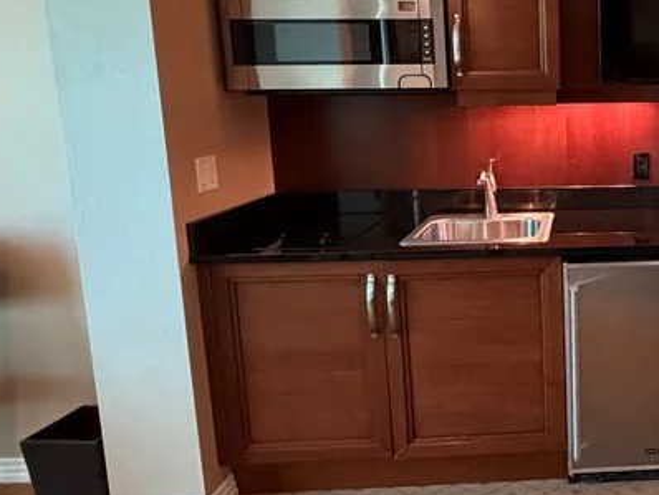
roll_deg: +0.9
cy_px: 184
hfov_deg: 44.8
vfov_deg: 39.4
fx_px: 686
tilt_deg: -10.9
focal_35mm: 36
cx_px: 636
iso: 1000
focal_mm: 2.22
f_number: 2.2
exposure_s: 1/60
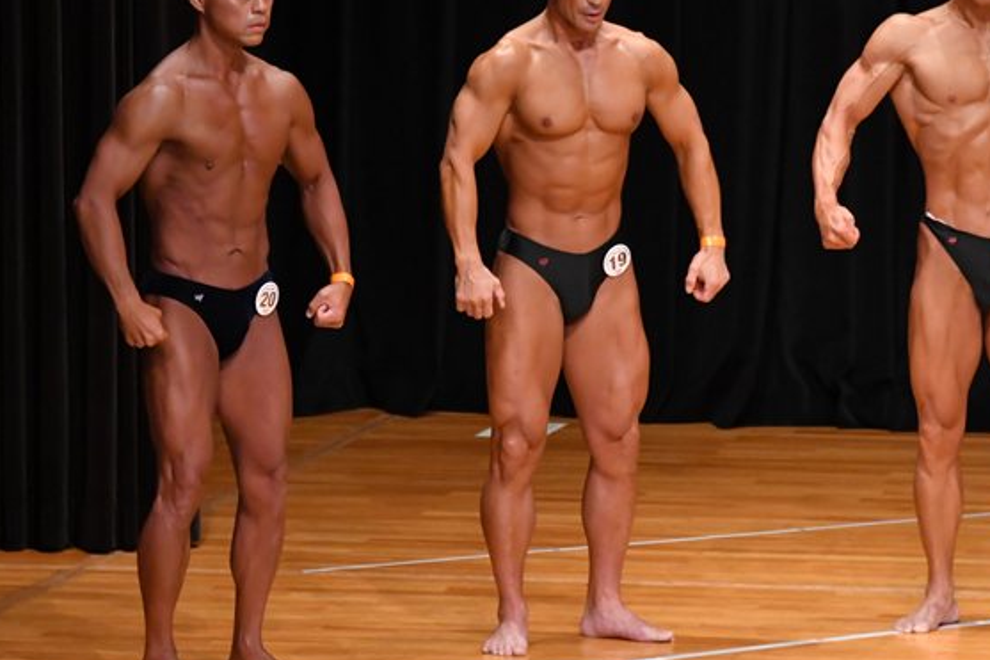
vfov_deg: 3.7
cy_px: 317
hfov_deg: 5.5
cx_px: 452
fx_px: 10336
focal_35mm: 376
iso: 5000
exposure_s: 1/400
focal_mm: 180
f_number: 5.6
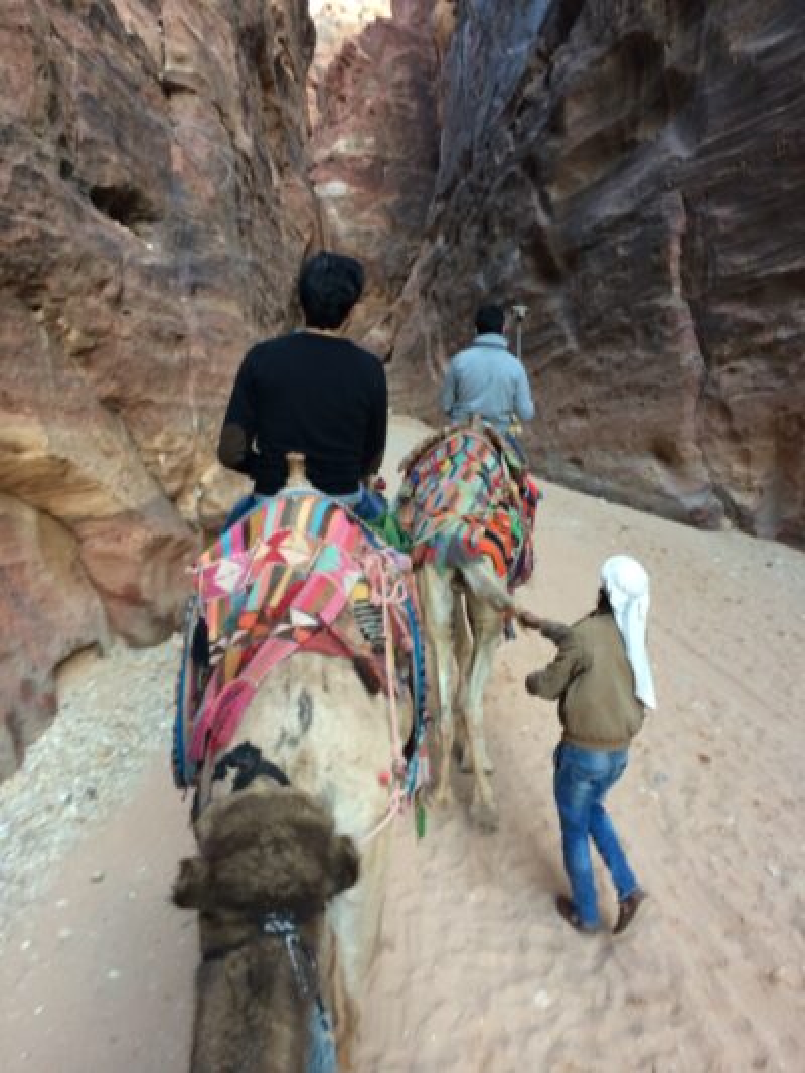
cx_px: 402
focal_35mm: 30
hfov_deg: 46.8
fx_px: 930
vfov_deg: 60.0
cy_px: 536
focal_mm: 4.12
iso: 50
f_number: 2.2
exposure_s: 1/30
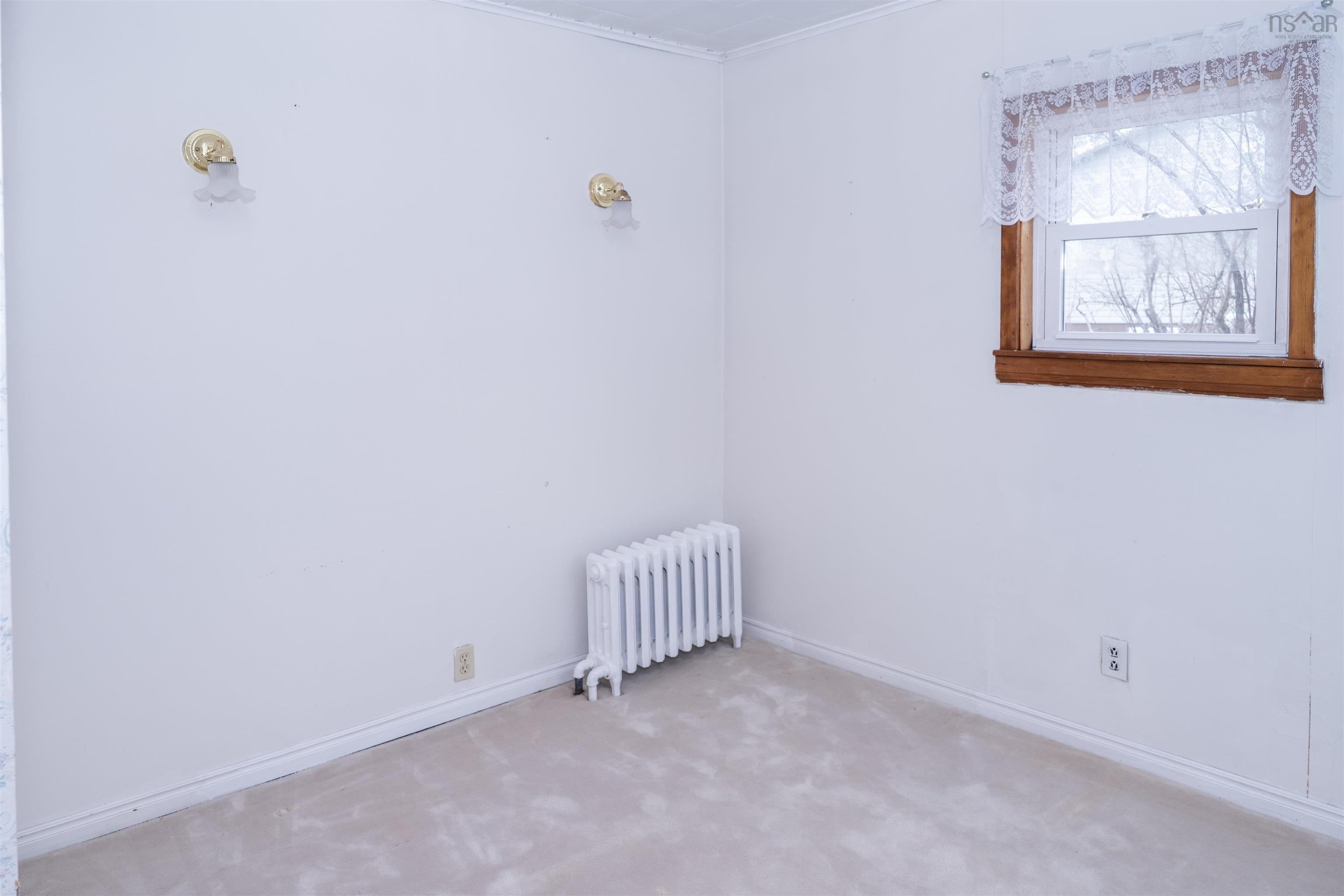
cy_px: 448
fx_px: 896
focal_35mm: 24
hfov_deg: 73.7
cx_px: 672
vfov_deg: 53.1
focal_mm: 24
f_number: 5.6
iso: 320
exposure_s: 1/200
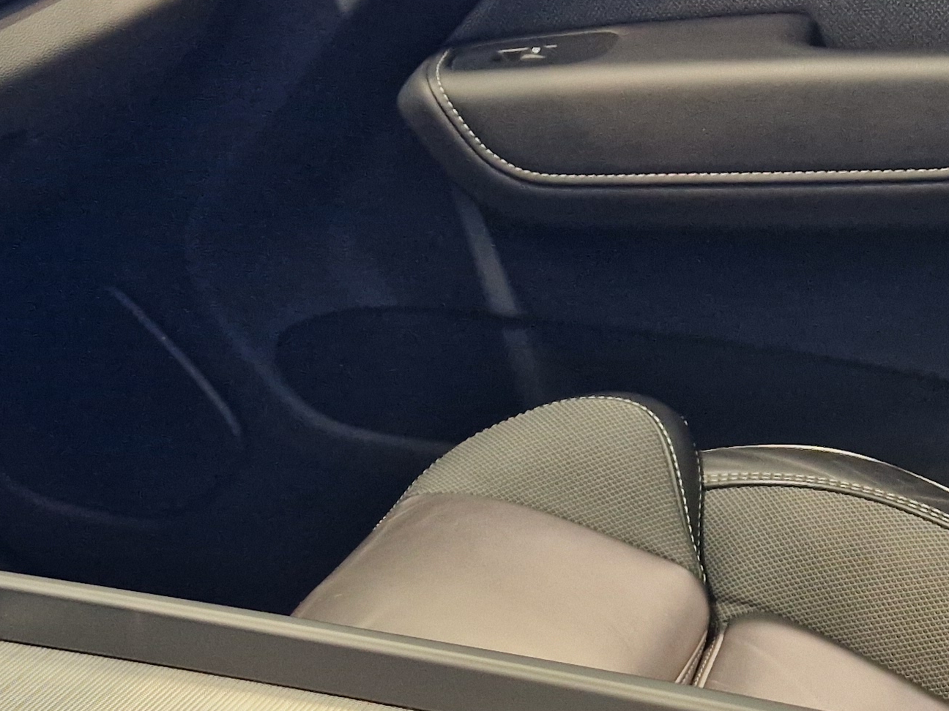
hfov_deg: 26.2
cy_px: 443
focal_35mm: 71
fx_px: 1946
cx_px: 33
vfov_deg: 20.7
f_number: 1.8
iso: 400
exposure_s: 1/100
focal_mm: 5.4
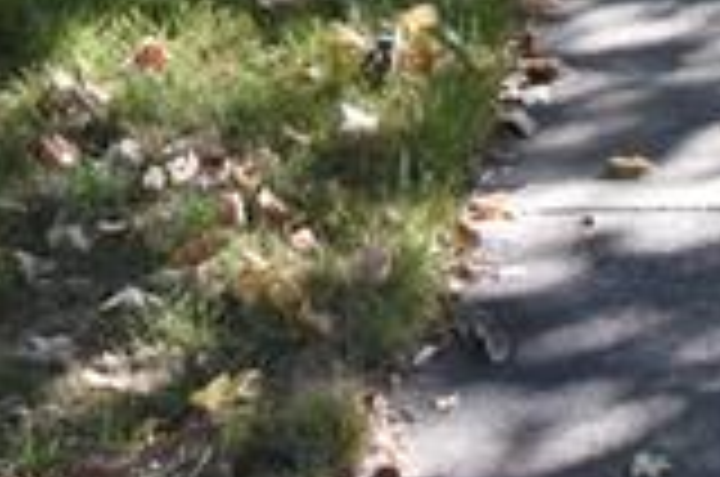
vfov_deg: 7.8
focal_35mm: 154
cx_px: 886
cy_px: -882
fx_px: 3074
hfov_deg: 13.0
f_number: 9
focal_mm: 24
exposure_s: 1/320
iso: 2000
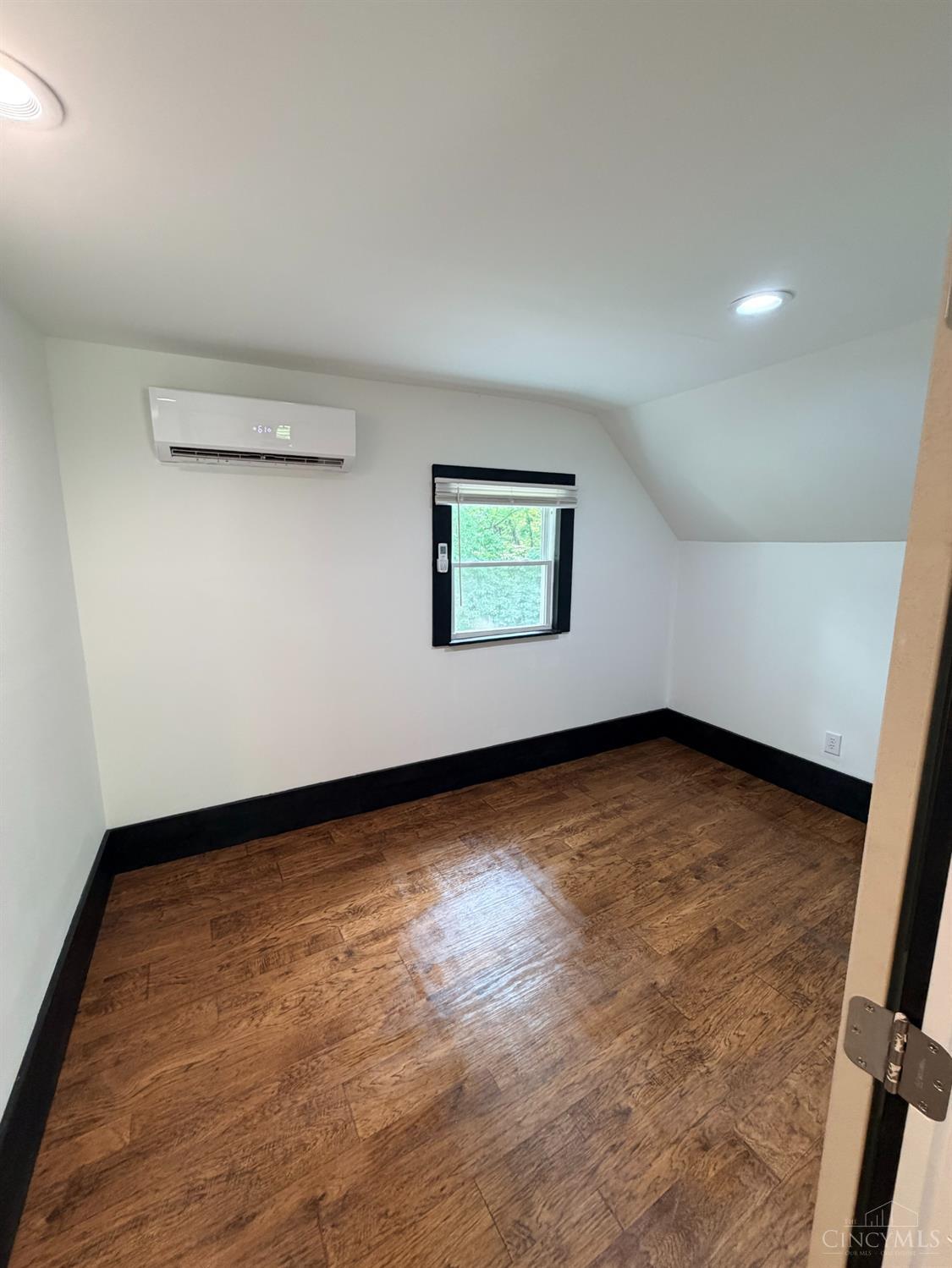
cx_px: 476
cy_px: 634
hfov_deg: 85.7
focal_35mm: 14
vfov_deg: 102.0
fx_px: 513
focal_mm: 2.22
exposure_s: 1/60
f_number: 2.2
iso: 200
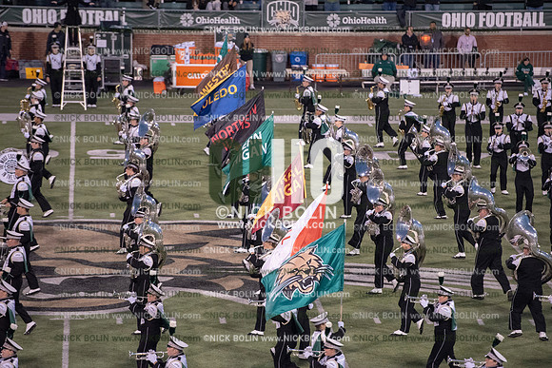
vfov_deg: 6.9
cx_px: 276
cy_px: 184
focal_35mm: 200
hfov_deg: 10.3
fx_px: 3067
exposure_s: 1/1250
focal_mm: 200
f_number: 3.2
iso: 5000
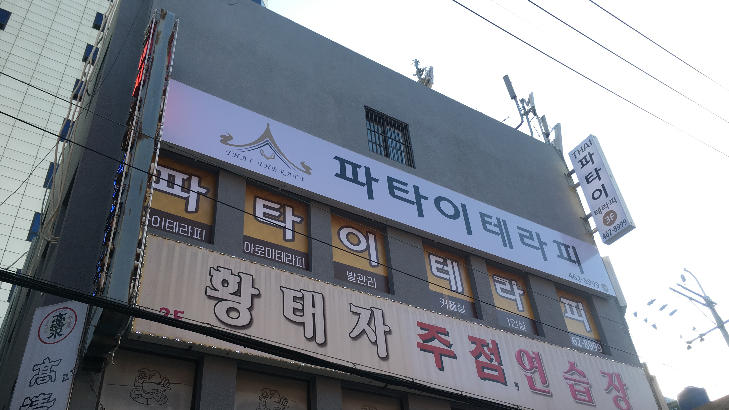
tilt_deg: +36.5
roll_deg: +5.7
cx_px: 367
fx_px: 619
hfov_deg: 61.0
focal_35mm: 32
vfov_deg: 36.6
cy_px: 237
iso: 25
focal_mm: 4.15
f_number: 2.2
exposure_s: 1/287
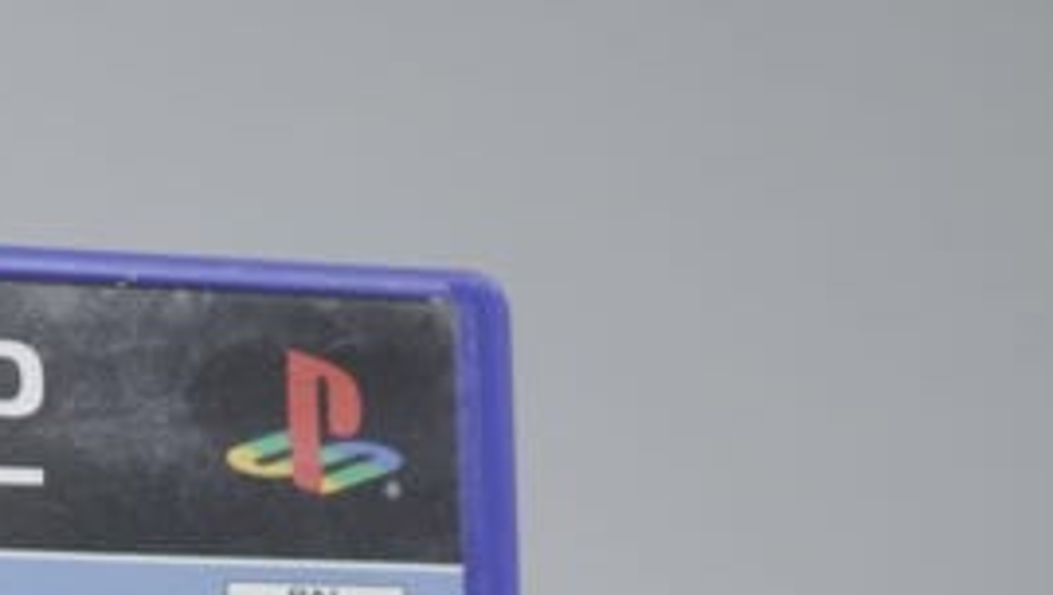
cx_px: -207
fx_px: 4305
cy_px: 1284
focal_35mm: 154
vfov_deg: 7.5
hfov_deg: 13.6
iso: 640
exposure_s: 1/25
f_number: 5.6
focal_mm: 33
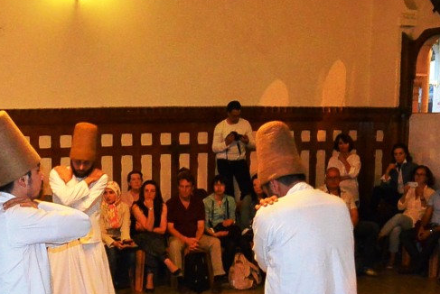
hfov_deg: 31.5
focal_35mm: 61
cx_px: 54
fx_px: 746
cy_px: 295
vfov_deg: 21.5
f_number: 3.5
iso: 2200
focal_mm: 11
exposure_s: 1/60
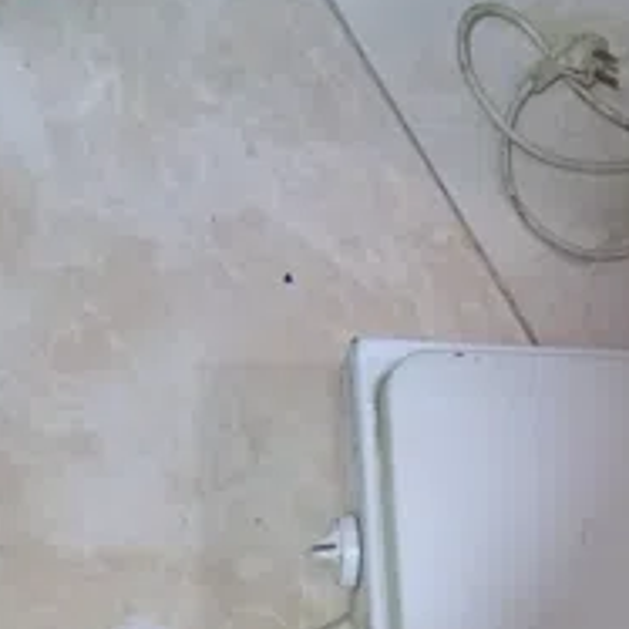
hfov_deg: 24.0
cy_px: 604
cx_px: 663
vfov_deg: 24.4
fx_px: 1398
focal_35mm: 68
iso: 264
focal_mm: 3.84
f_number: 1.8
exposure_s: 1/33.3
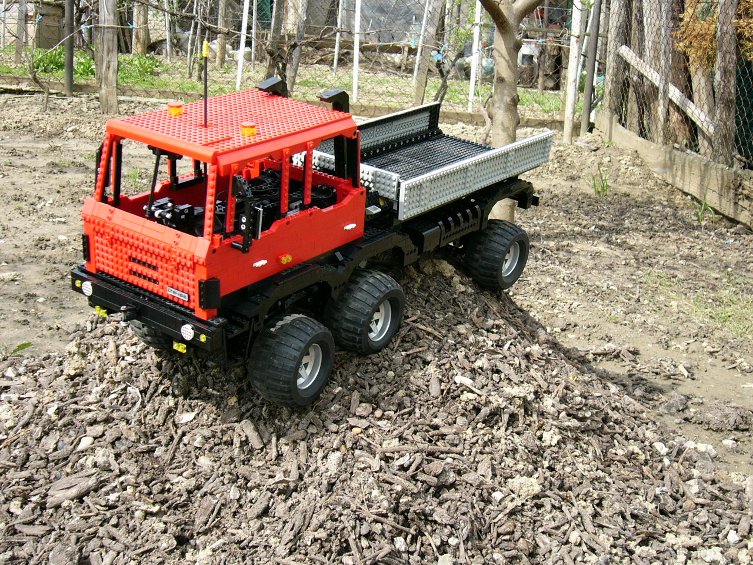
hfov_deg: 41.2
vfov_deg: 31.5
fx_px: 1001
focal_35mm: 46
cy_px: 282
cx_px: 376
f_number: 3.2
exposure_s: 1/320
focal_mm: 7.6
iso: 50
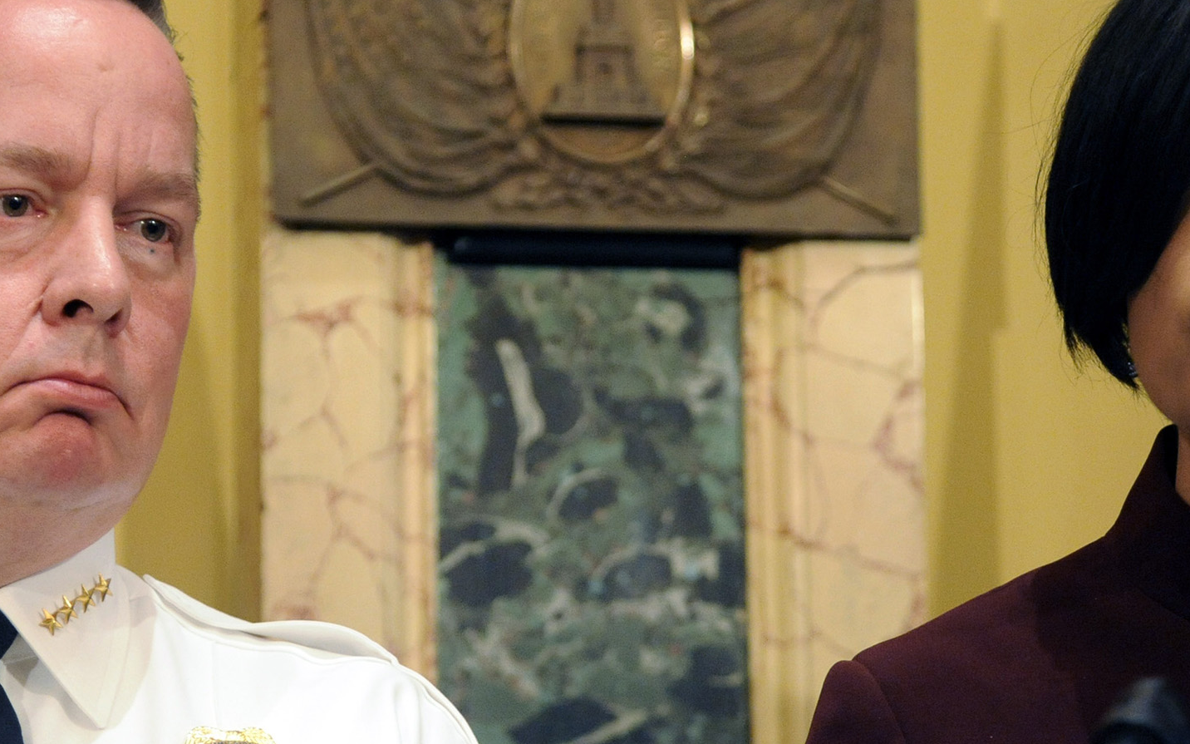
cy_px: 419
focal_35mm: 175
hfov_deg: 12.0
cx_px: 519
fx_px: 5675
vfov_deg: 7.5
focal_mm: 82
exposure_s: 1/60
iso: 3200
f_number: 4
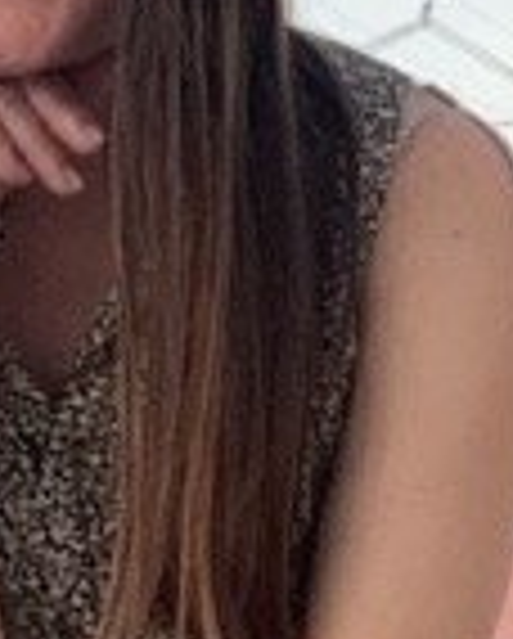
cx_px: 747
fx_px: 2500
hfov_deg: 11.3
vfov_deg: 14.5
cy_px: 446
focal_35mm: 132
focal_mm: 2.69
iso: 64
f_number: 1.9
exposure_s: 1/121
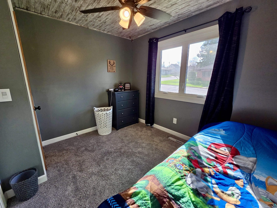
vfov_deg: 89.9
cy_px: 104
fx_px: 104
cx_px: 138
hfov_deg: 106.2
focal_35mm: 13
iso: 100
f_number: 2.2
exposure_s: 1/120
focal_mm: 2.2
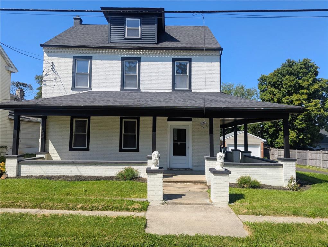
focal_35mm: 24
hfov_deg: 71.5
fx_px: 228
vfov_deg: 56.9
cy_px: 124
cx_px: 164
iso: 42
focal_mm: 6.81
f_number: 1.85
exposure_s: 1/1825
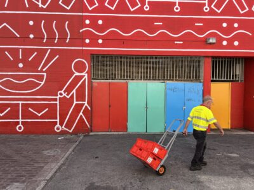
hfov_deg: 67.3
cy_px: 95
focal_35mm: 26
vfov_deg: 53.1
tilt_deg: -0.4
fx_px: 191
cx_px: 127
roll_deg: -0.7
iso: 50
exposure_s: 1/1196
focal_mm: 5.7
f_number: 1.5
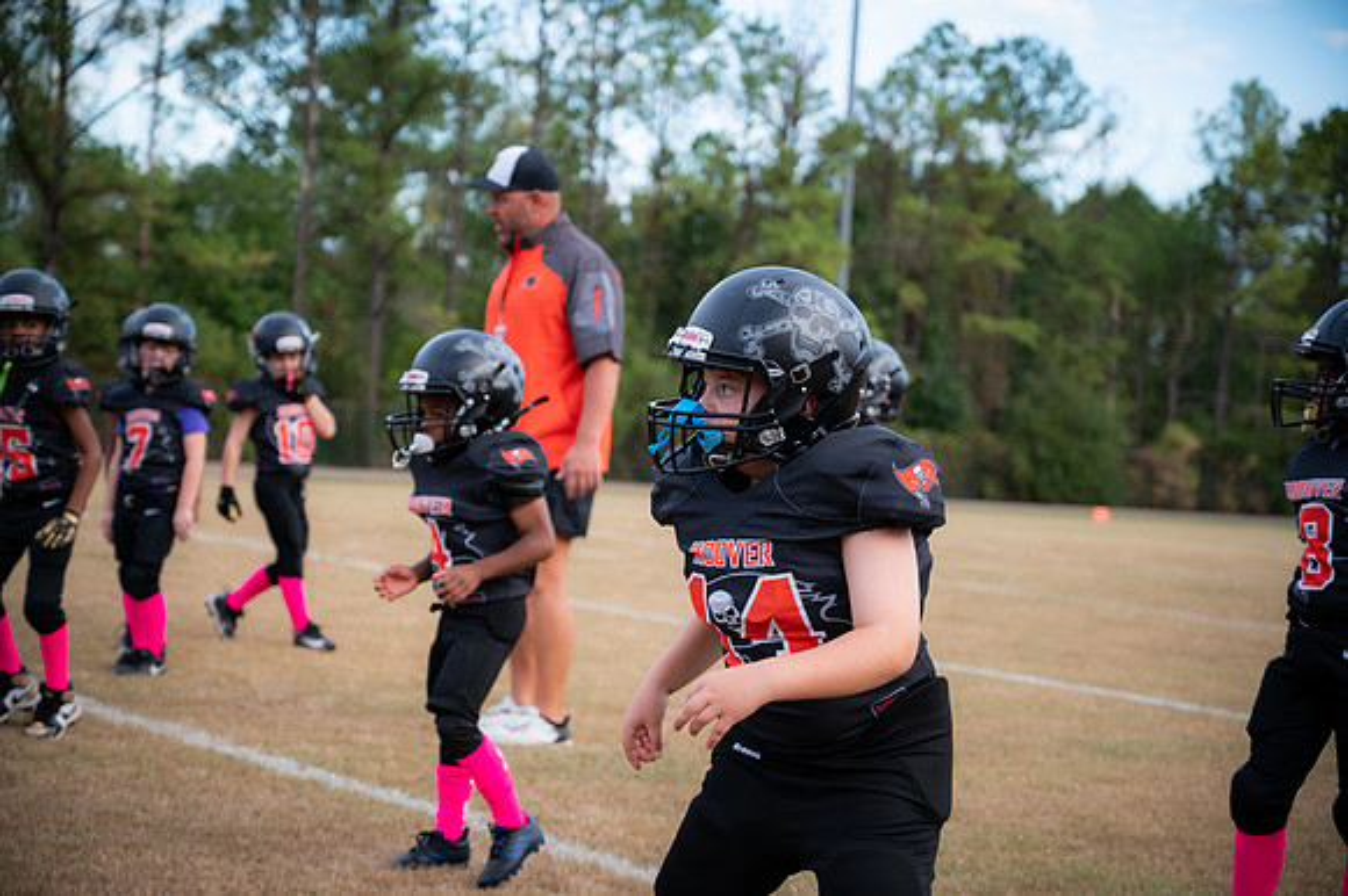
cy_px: 448
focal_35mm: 70
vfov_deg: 19.4
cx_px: 674
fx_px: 2620
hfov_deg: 28.9
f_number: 4
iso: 640
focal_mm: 70
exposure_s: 1/640
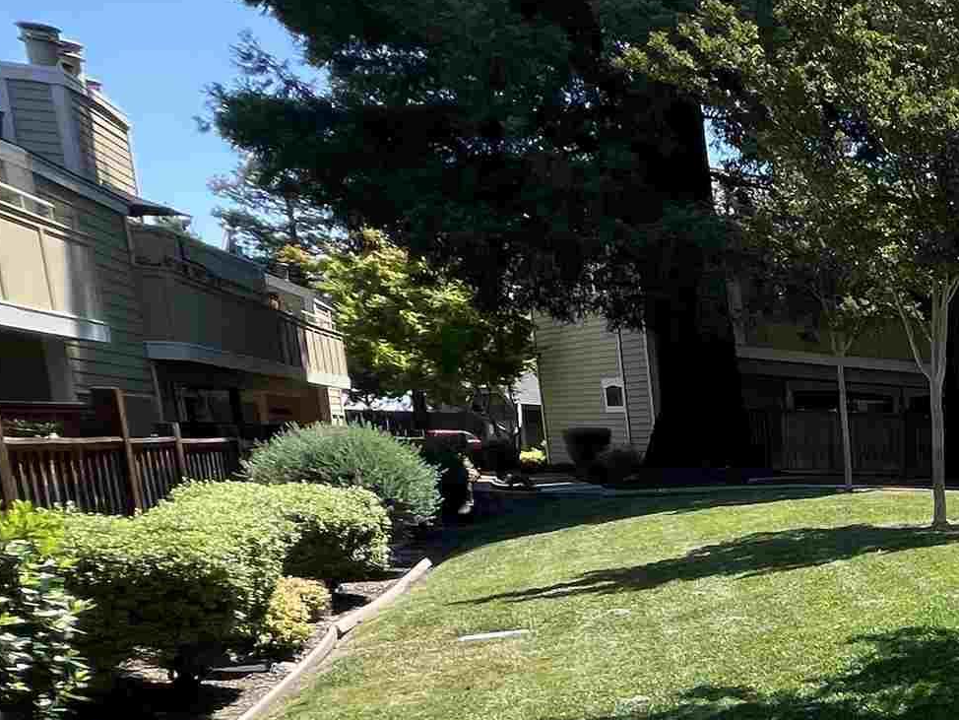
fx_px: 1136
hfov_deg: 29.7
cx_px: 1403
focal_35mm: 41
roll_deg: -1.9
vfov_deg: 32.4
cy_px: 720
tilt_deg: -12.2
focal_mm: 1.57
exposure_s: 1/847
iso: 32
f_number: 1.8
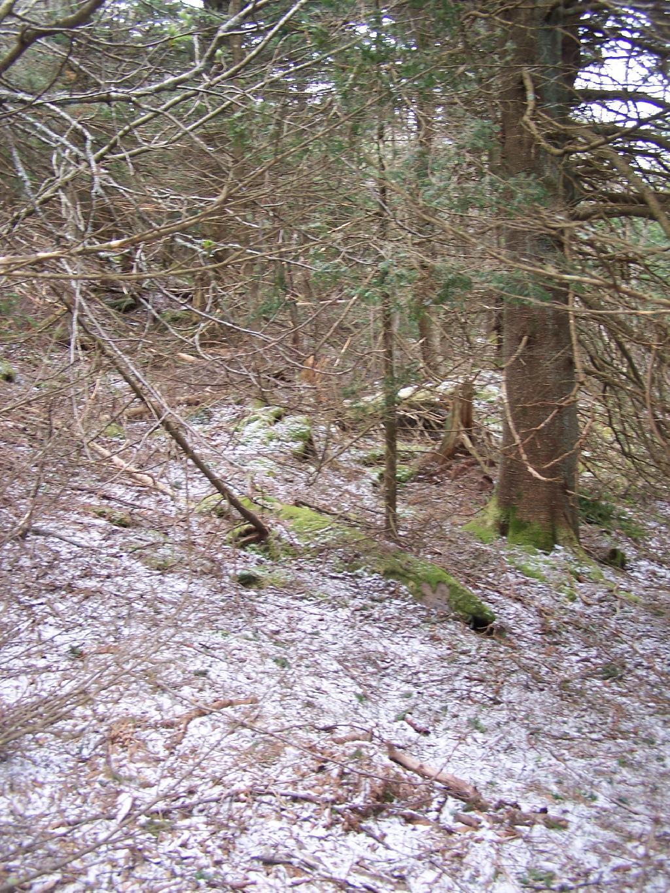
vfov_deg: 49.0
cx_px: 335
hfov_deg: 37.7
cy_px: 446
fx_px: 981
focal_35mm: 38
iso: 80
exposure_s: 1/50
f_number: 2.8
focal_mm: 6.3
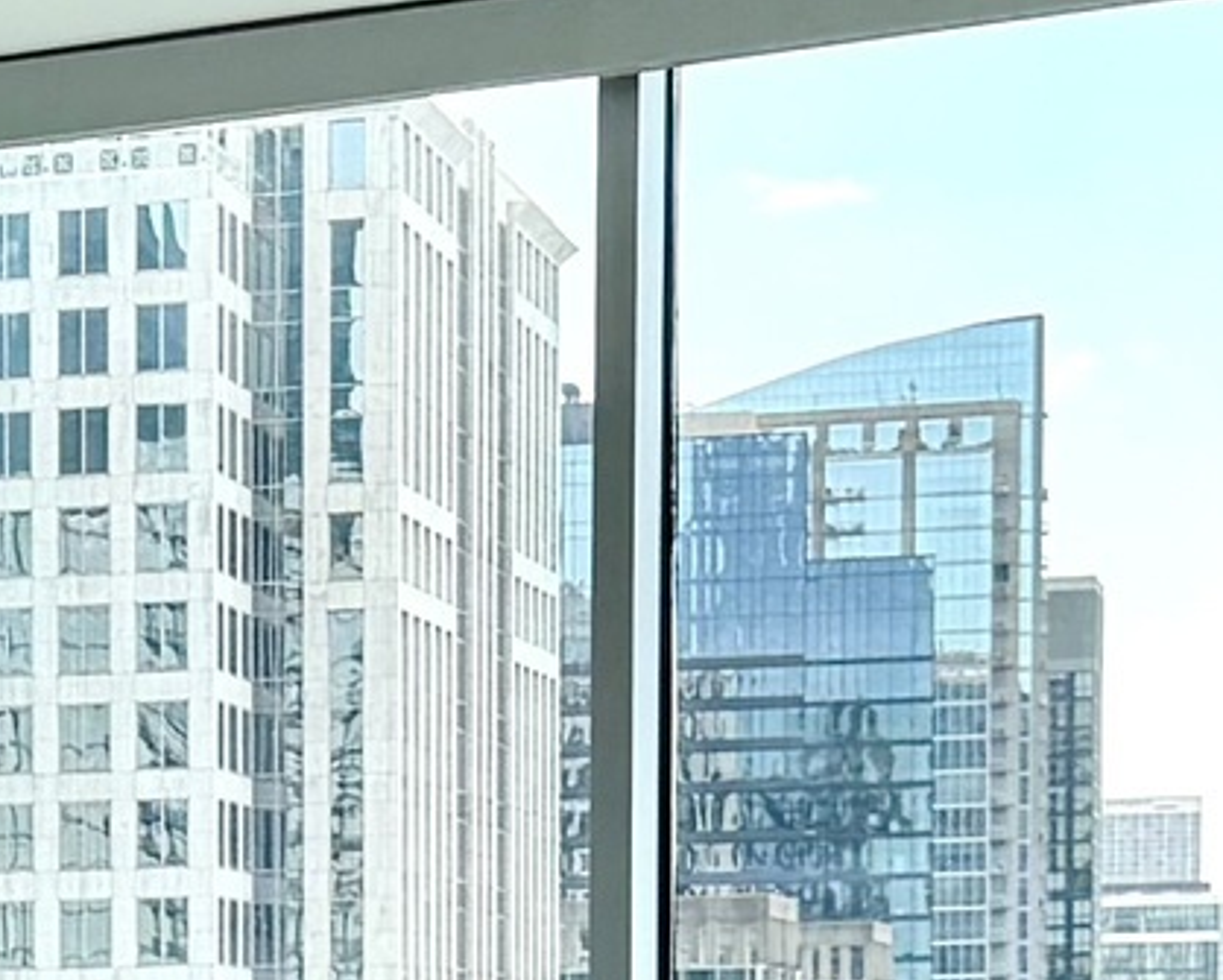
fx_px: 6230
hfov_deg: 10.8
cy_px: 1395
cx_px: -655
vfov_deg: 8.8
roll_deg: +0.7
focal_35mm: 172
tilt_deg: -2.9
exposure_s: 1/708
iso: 80
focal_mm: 6.76
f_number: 1.78
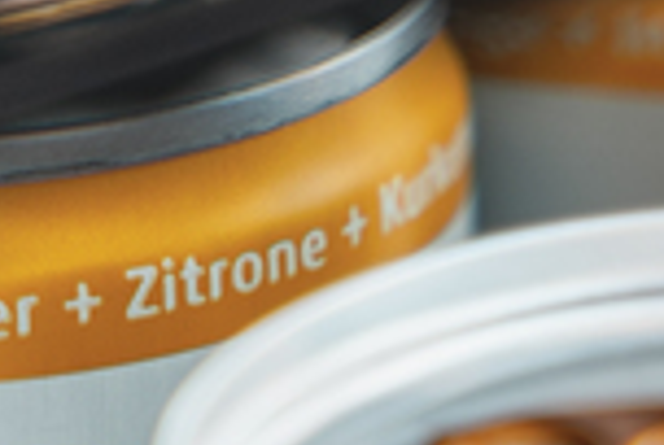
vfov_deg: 2.5
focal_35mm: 551
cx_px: 1070
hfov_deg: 3.7
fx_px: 10183
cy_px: -1065
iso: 64
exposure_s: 1/8
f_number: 2.8
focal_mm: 70
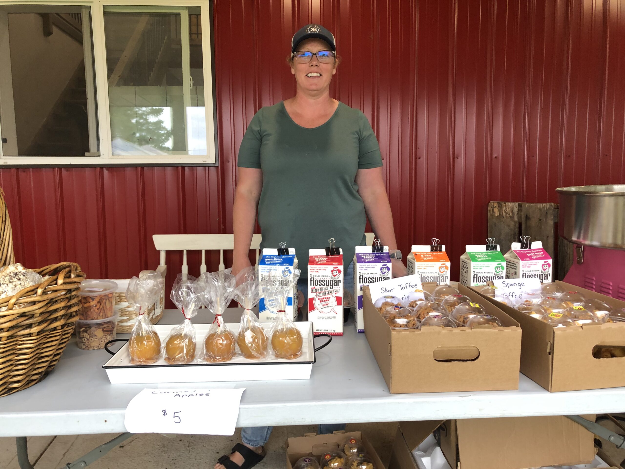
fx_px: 506
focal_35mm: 28
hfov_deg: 63.4
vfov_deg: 49.7
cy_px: 234
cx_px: 312
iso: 32
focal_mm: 4
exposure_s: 1/30
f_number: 1.8
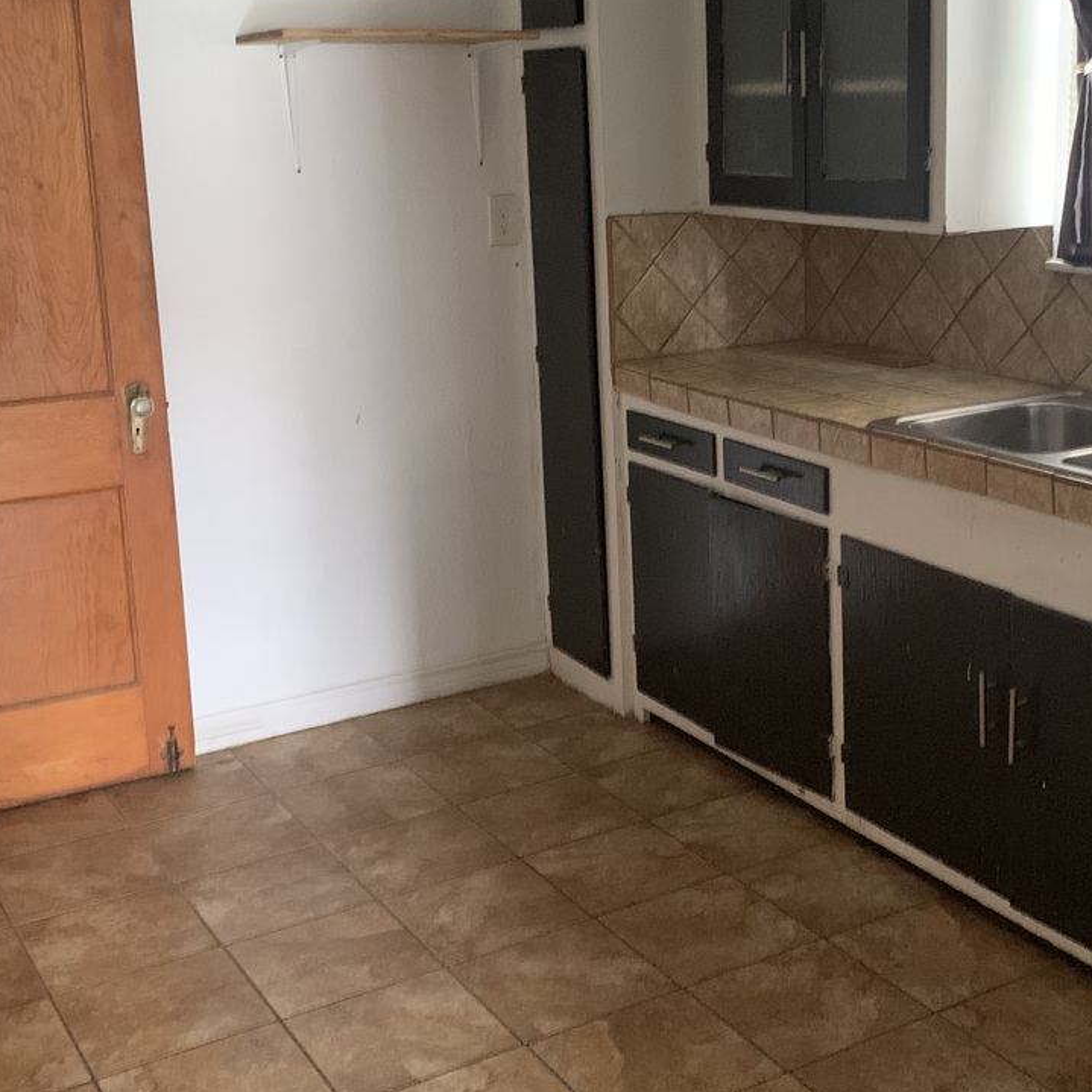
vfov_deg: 36.6
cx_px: 694
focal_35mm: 46
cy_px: 412
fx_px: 1642
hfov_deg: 36.5
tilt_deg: -13.0
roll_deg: +1.1
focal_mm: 4.25
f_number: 1.8
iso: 400
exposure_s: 1/31
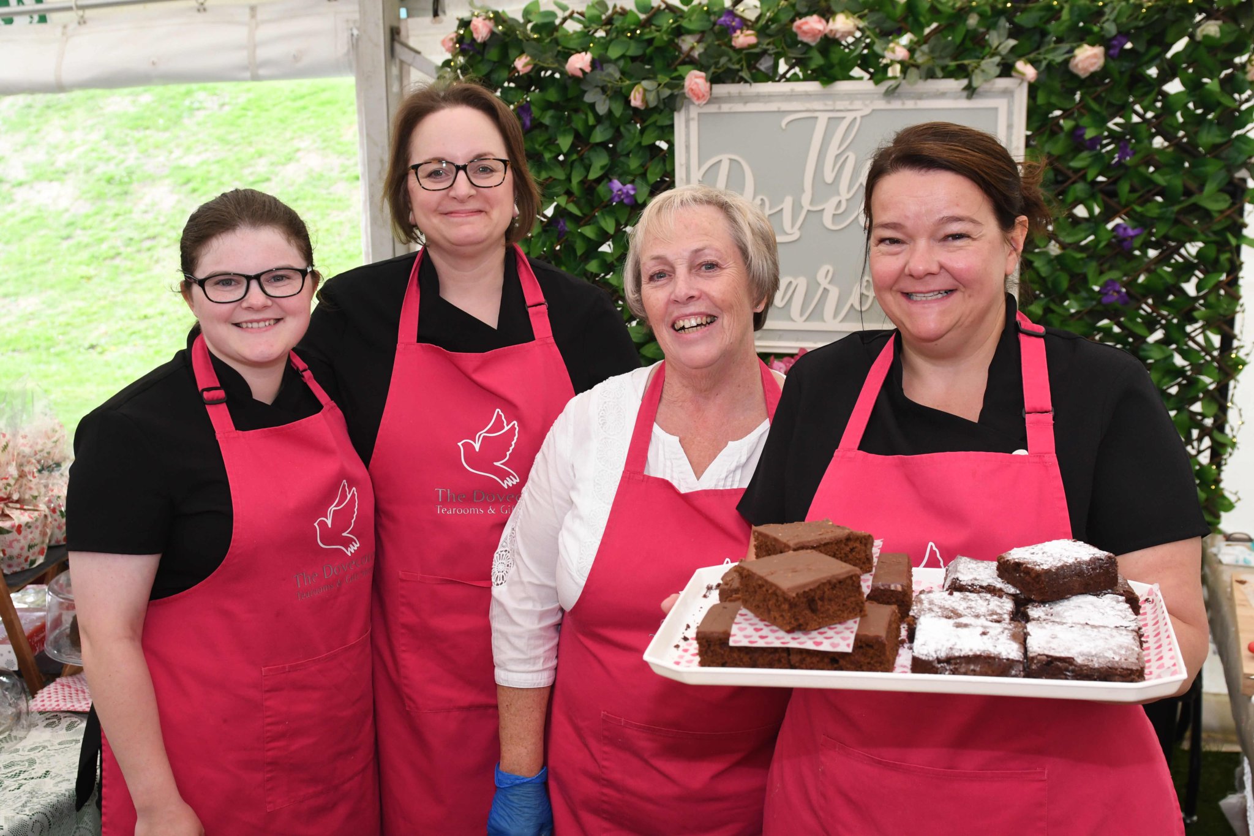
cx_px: 627
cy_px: 418
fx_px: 1254
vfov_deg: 36.9
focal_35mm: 36
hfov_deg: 53.1
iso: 1000
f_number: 4
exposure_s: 1/400
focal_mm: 24
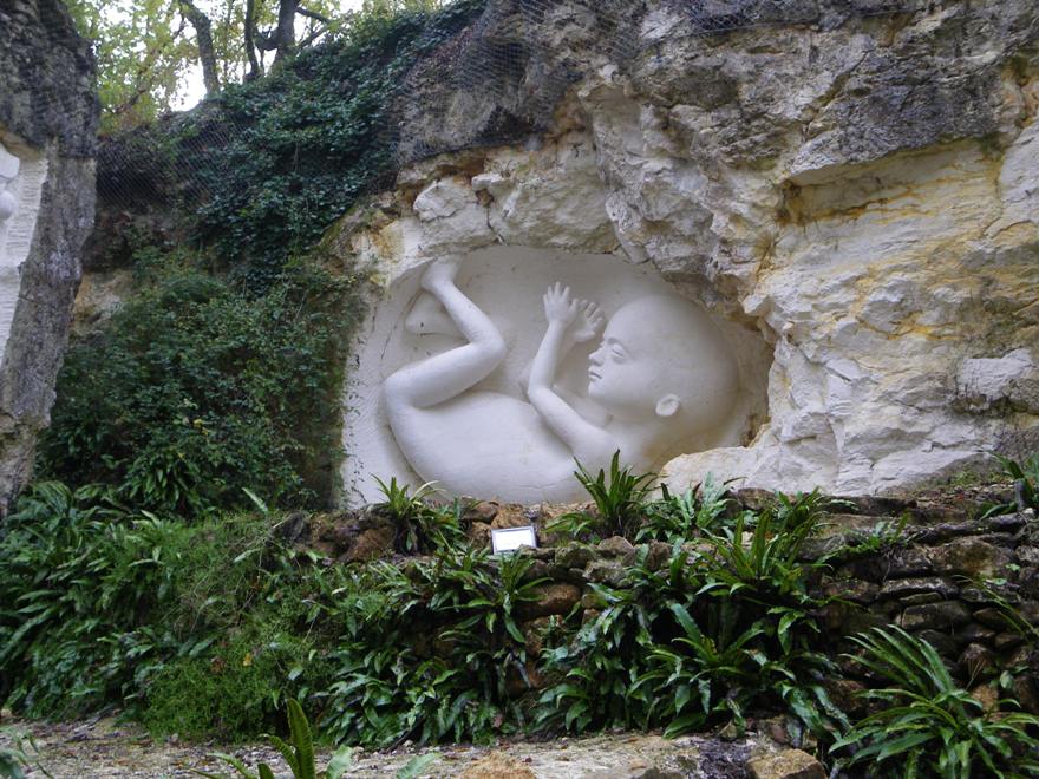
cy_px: 390
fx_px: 1171
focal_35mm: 39
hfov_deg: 47.9
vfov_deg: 36.8
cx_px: 520
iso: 125
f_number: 3
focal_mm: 6.9
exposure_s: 1/80
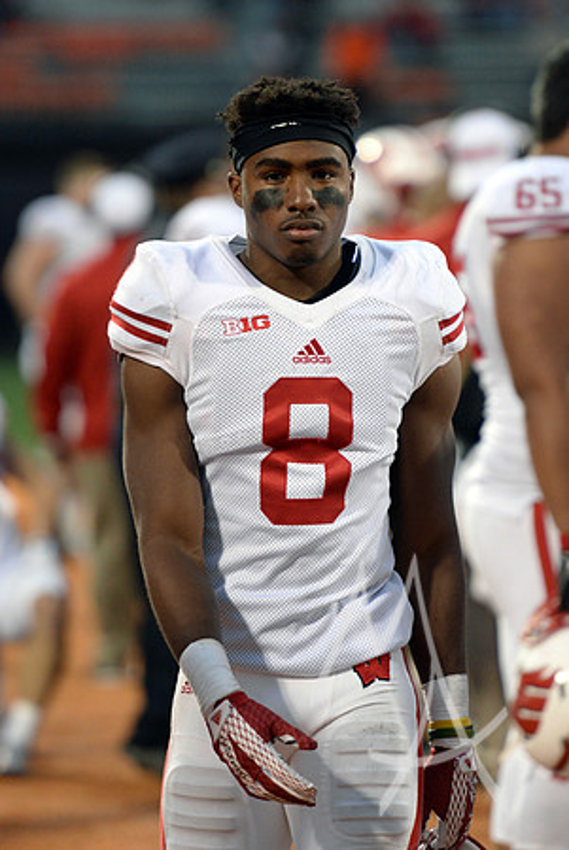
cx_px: 284
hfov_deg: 4.9
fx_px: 6623
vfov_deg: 7.3
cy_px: 425
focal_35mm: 280
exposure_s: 1/1000
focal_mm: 280
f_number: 4
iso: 3200
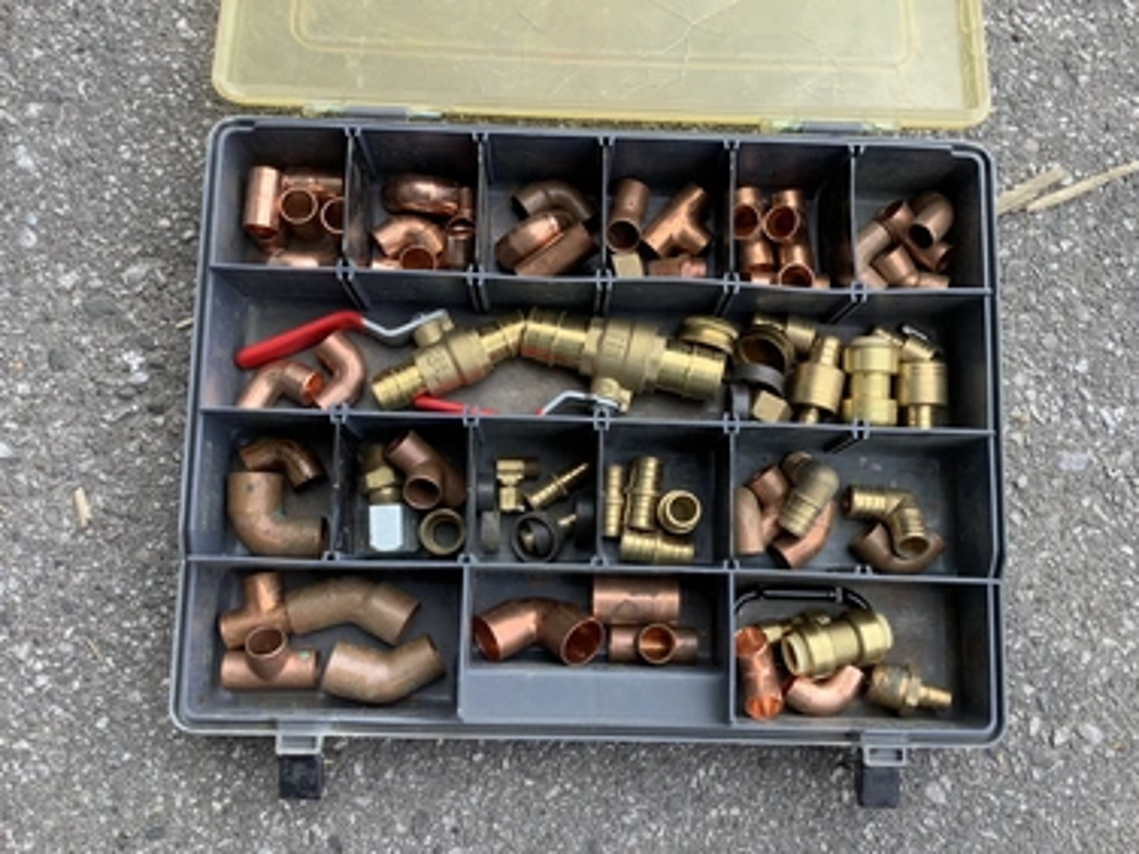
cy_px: 445
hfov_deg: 55.3
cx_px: 597
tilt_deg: -81.8
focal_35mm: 33
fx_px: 1086
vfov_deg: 42.9
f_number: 2.4
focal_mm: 3.3
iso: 25
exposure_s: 1/152
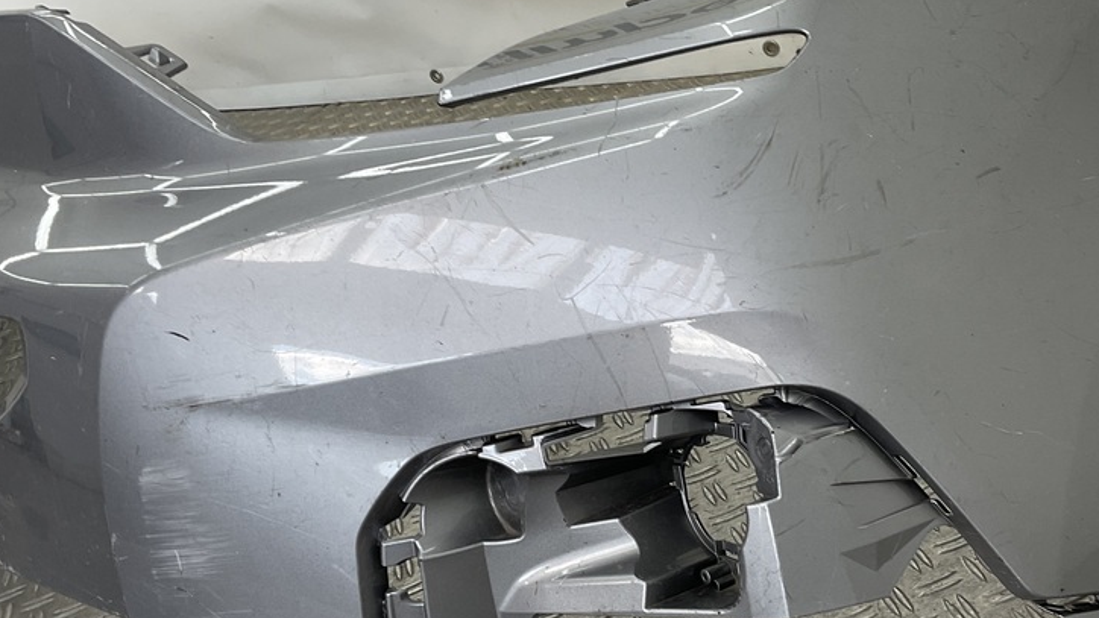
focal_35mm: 44
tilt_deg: -31.6
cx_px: 672
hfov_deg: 46.1
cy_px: 375
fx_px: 1282
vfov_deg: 27.0
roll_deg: +16.3
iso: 20
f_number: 1.8
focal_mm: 3
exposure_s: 1/120
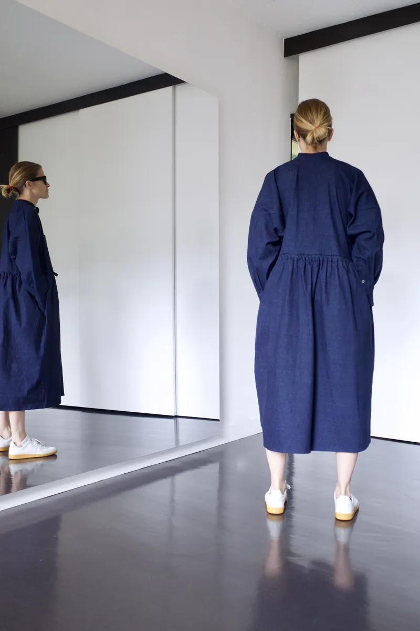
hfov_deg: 46.4
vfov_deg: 65.5
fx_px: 490
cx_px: 210
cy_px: 316
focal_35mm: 28
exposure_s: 1/40
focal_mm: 18.3
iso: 800
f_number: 2.8
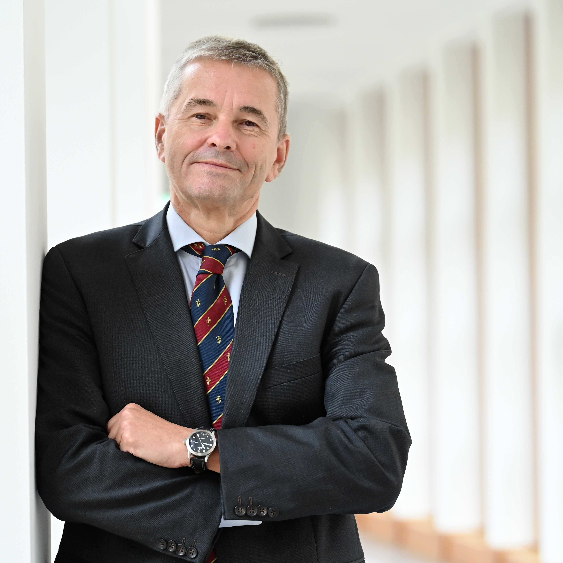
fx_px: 2944
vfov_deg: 10.9
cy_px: 282
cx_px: 295
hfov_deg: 10.9
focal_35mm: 160
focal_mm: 125
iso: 2000
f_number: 4.5
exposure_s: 1/200
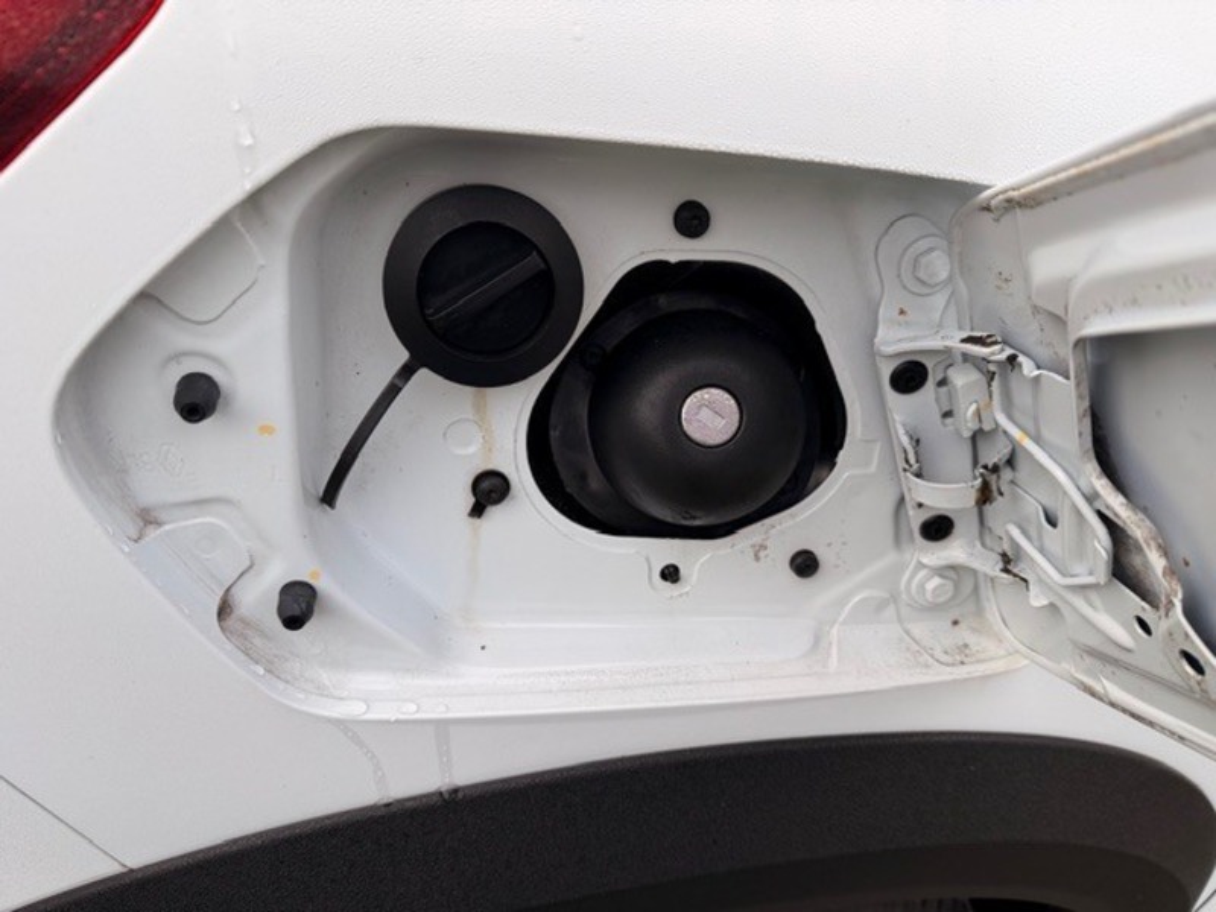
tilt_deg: -34.3
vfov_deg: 56.8
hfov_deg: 71.6
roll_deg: -1.9
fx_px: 843
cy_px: 456
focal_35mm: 24
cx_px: 608
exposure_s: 1/1046
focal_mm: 6.76
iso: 80
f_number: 1.78
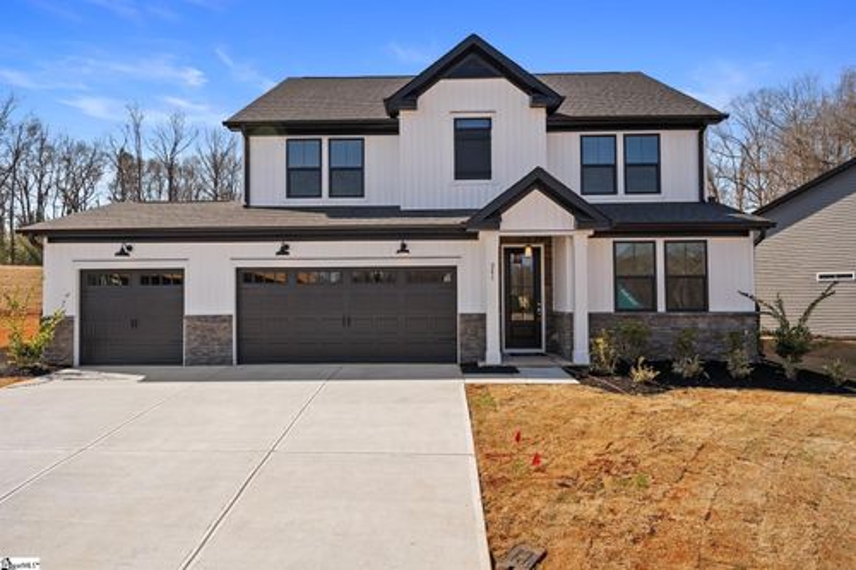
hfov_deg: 73.8
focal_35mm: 24
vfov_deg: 53.1
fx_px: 570
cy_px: 285
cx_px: 428
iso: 100
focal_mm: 24
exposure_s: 1/250
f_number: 6.3
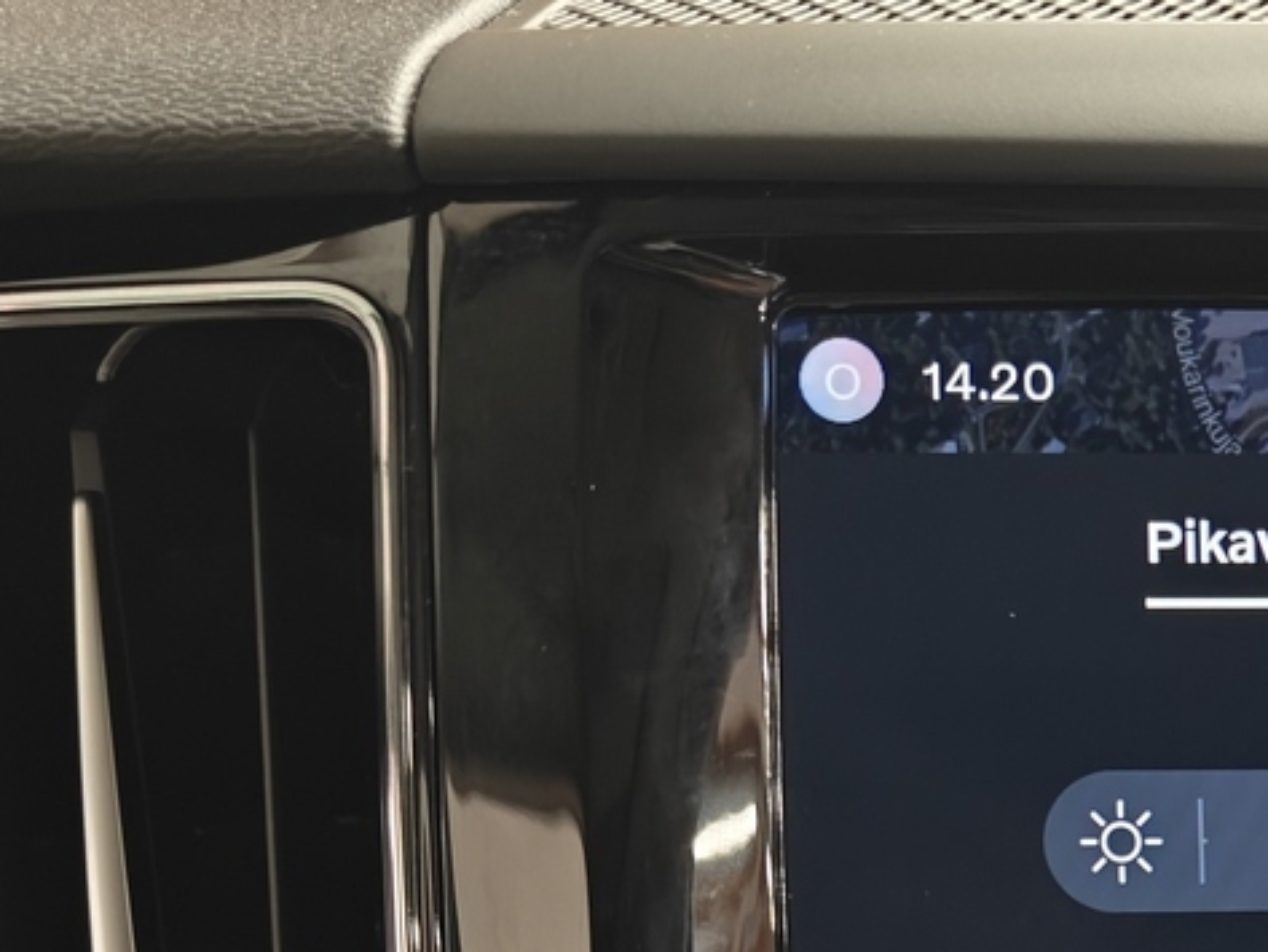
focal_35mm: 73
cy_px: 1349
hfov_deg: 25.1
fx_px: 2675
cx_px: 1343
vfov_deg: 18.3
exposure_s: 1/30
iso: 160
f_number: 1.8
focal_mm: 5.59
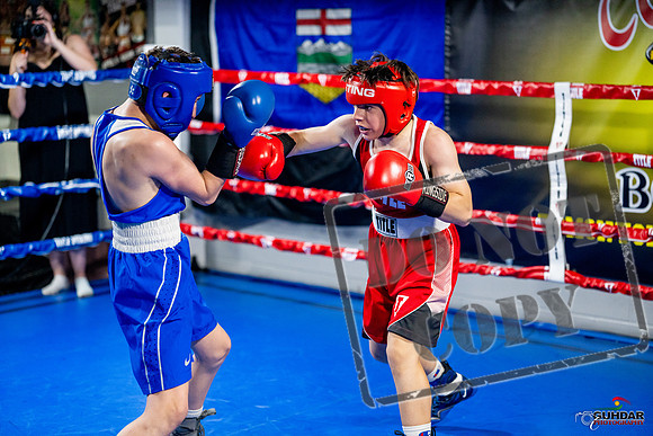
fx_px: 1270
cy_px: 218
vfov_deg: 19.5
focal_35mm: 70
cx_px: 326
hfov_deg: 28.8
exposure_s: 1/1000
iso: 4000
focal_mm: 70
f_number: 2
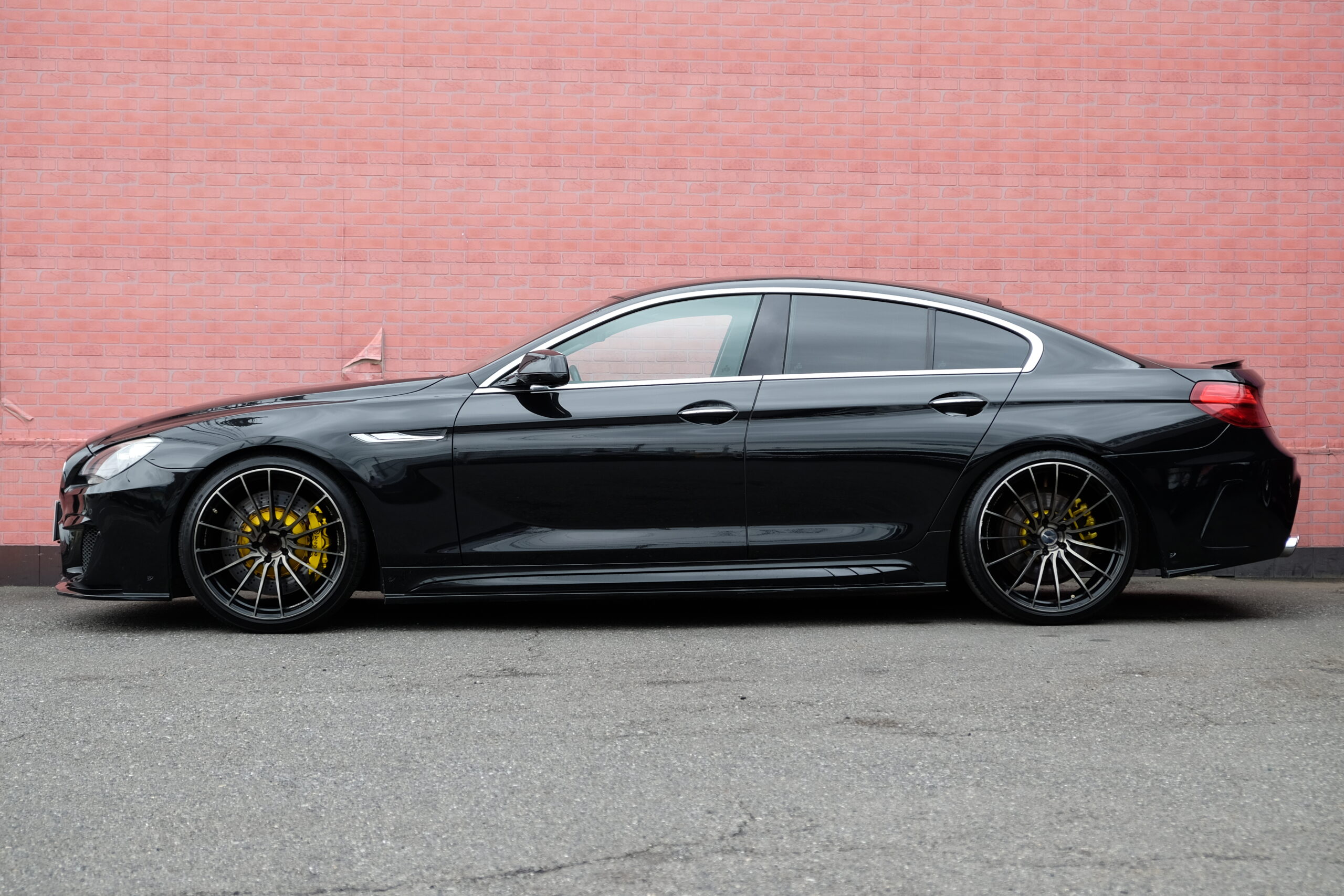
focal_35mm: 67
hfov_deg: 30.1
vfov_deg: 20.3
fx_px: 2501
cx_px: 672
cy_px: 448
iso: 200
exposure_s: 1/125
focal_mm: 44.4
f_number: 4.5
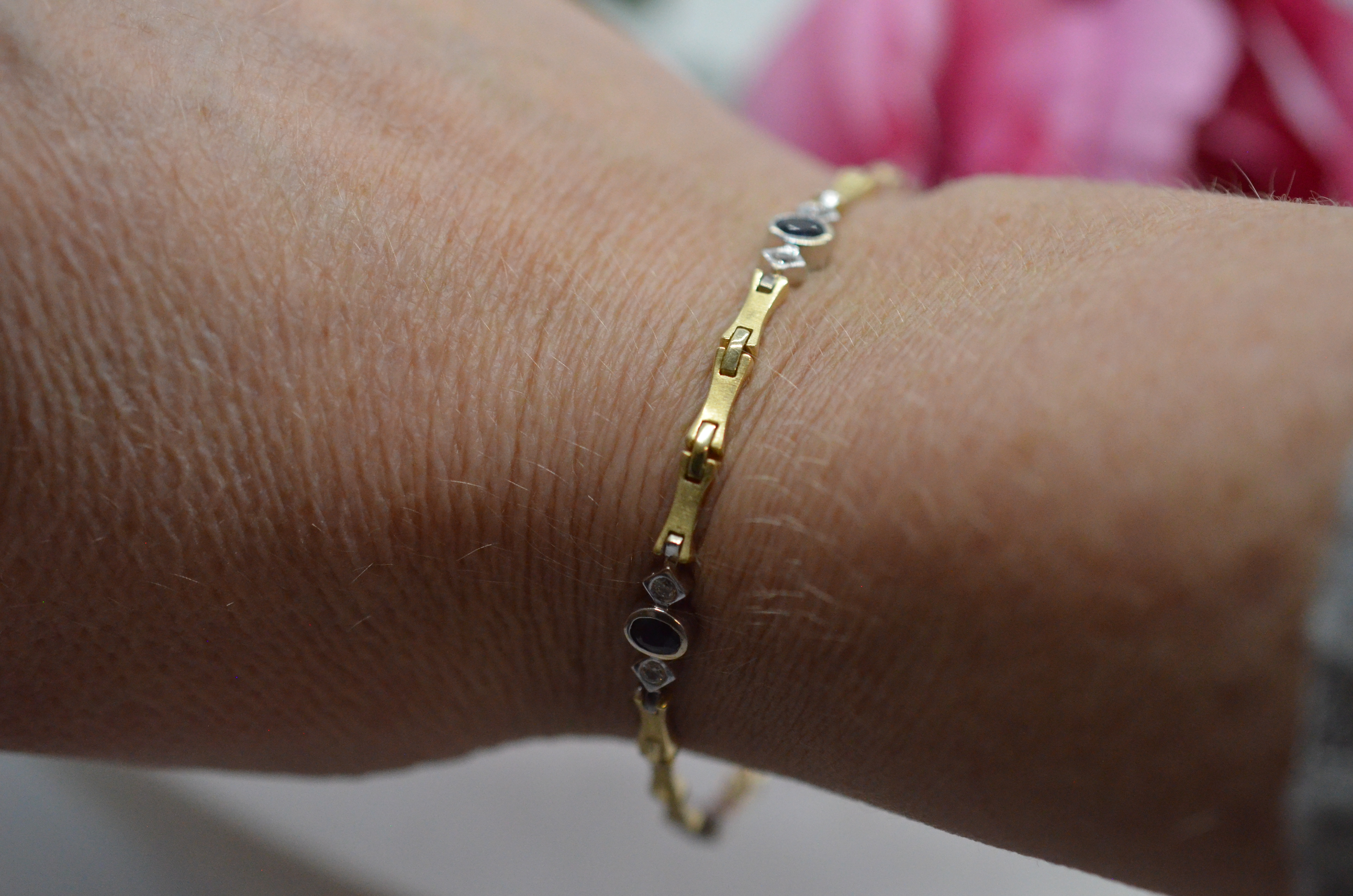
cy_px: 448
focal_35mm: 60
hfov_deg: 33.5
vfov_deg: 22.5
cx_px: 676
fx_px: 2250
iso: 3200
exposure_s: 1/3200
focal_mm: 40
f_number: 4
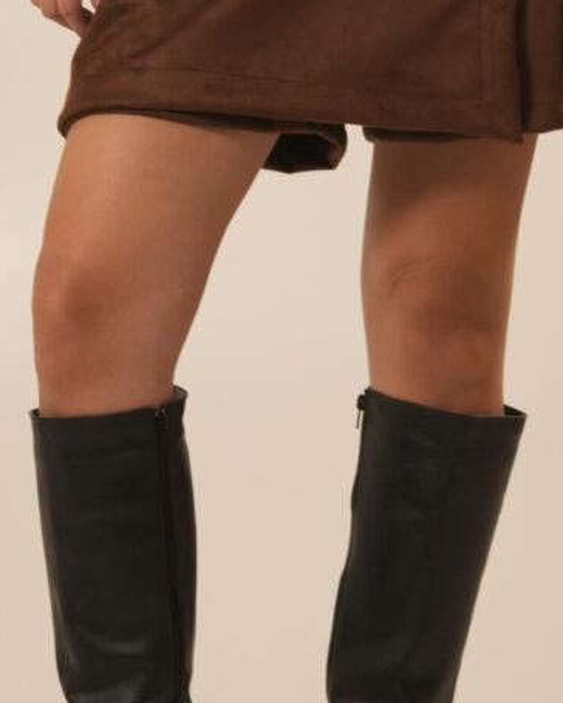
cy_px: -144
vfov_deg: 6.8
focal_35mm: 282
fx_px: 5874
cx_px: 340
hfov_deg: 5.5
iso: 1000
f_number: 4
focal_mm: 76
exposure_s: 1/125
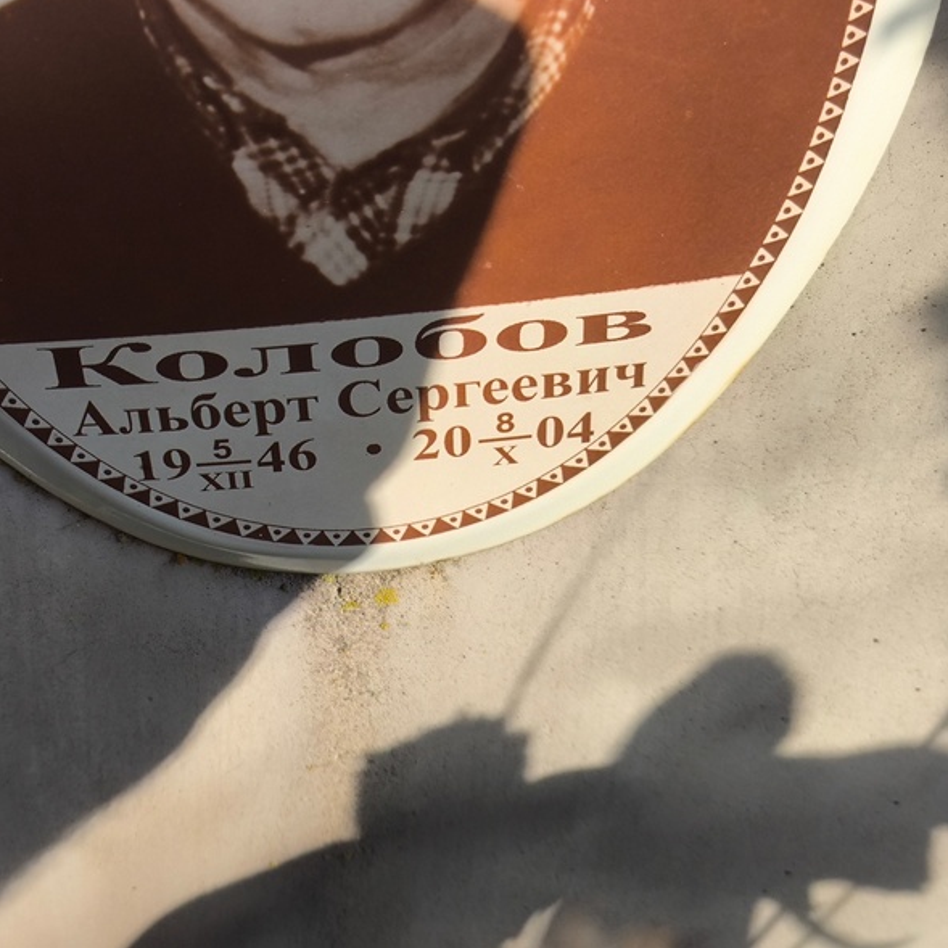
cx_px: 332
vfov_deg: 28.6
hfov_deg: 28.5
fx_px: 1859
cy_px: 470
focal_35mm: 60
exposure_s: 1/954
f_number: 1.7
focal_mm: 4.71
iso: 50
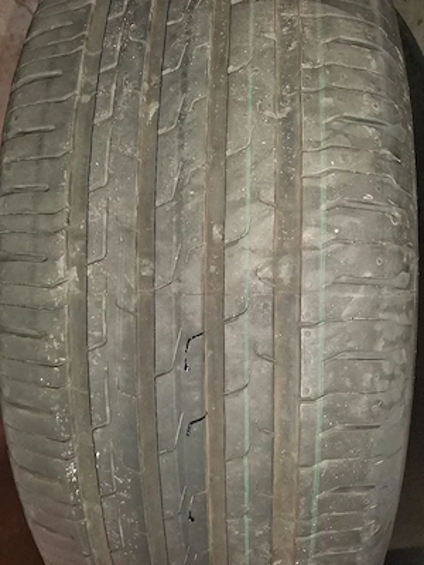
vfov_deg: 65.3
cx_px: 212
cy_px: 282
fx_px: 441
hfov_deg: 51.4
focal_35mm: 27
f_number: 1.8
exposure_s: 1/100
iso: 400
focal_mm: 4
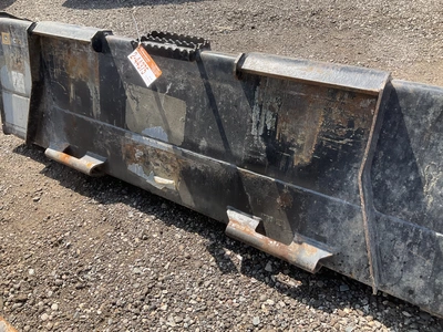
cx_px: 222
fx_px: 371
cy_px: 166
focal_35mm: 29
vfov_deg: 48.2
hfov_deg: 61.7
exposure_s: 1/666
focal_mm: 3
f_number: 1.8
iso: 25
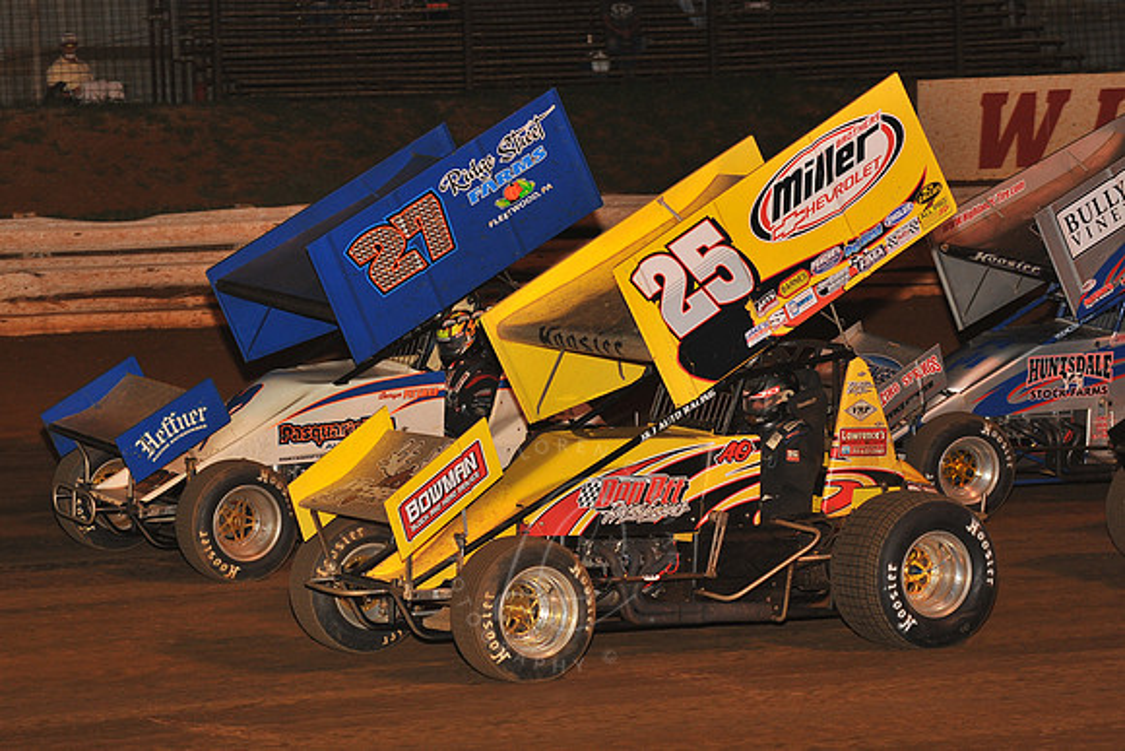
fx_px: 3282
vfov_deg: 13.0
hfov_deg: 19.5
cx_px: 562
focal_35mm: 105
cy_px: 376
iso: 800
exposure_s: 1/320
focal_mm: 105
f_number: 6.3
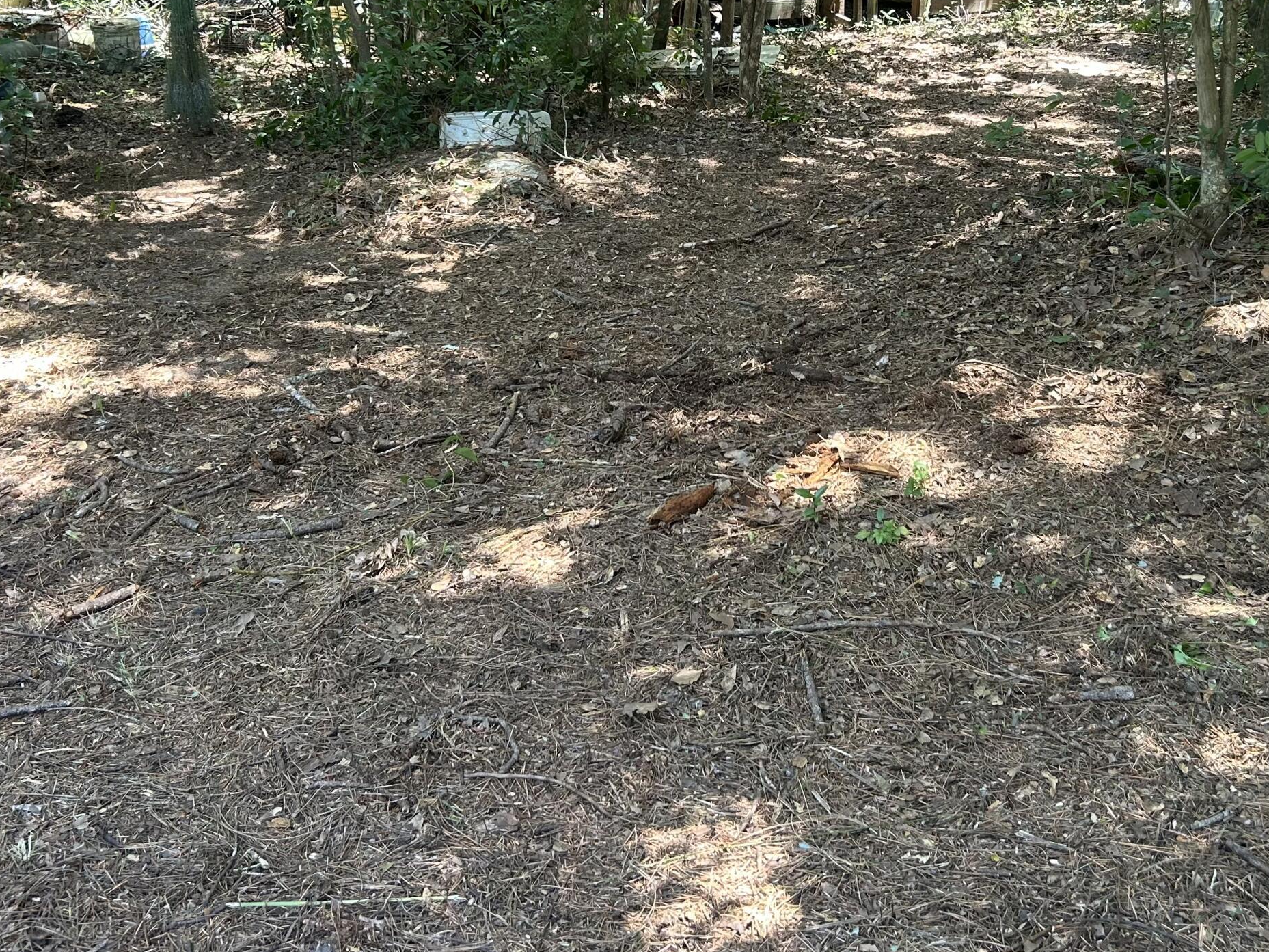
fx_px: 1540
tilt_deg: -13.6
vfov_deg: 33.6
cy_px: 236
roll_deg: +0.1
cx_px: 704
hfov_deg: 44.7
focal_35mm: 42
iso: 80
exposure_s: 1/121
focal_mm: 5.7
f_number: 1.5
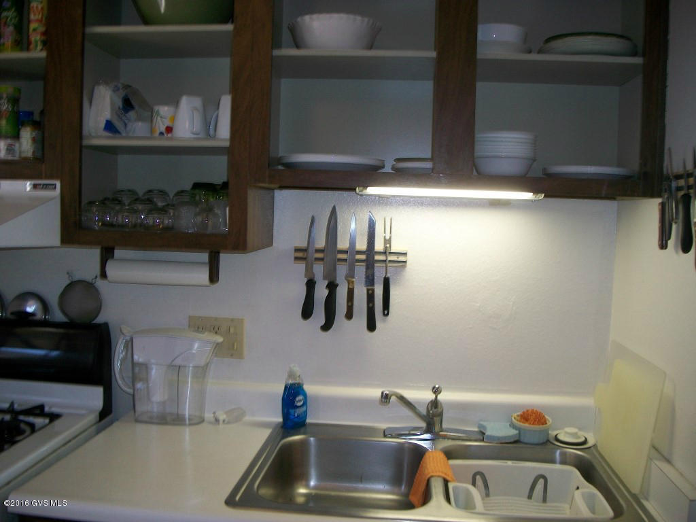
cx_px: 348
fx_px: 643
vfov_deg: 44.2
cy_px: 261
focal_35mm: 32
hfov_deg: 56.8
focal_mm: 5.7
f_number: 2.9
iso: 80
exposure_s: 1/30
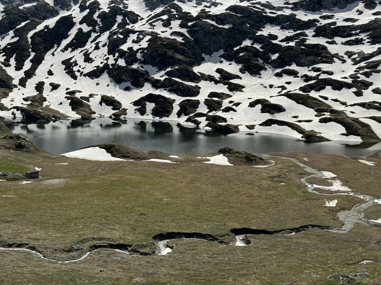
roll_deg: -1.6
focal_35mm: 48
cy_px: 142
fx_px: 528
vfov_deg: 30.3
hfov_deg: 39.7
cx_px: 190
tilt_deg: -8.2
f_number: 1.78
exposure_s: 1/7092
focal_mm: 6.76
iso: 64
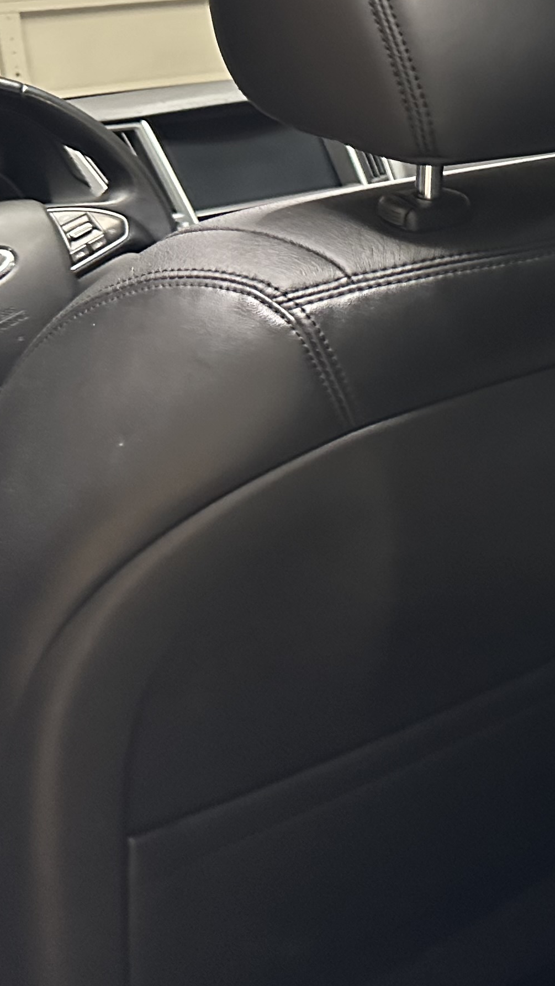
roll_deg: +2.3
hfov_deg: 17.8
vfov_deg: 34.9
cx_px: 876
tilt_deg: -13.1
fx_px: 1544
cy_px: 289
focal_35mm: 59
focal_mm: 6.86
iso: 1000
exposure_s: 1/40
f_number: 1.78
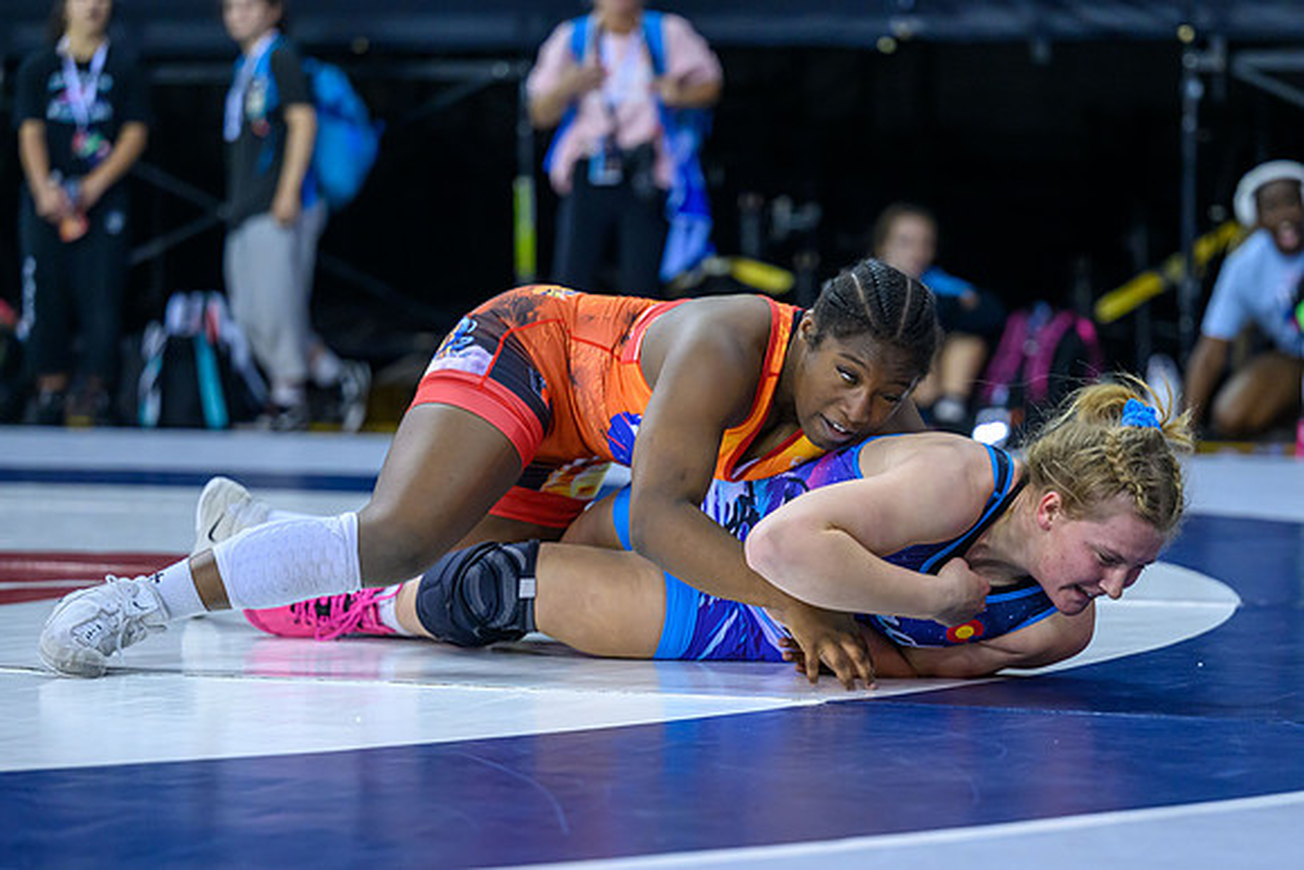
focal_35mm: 125
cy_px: 514
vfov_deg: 11.0
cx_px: 723
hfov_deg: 16.4
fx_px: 4526
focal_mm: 104
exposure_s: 1/800
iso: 3200
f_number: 2.8
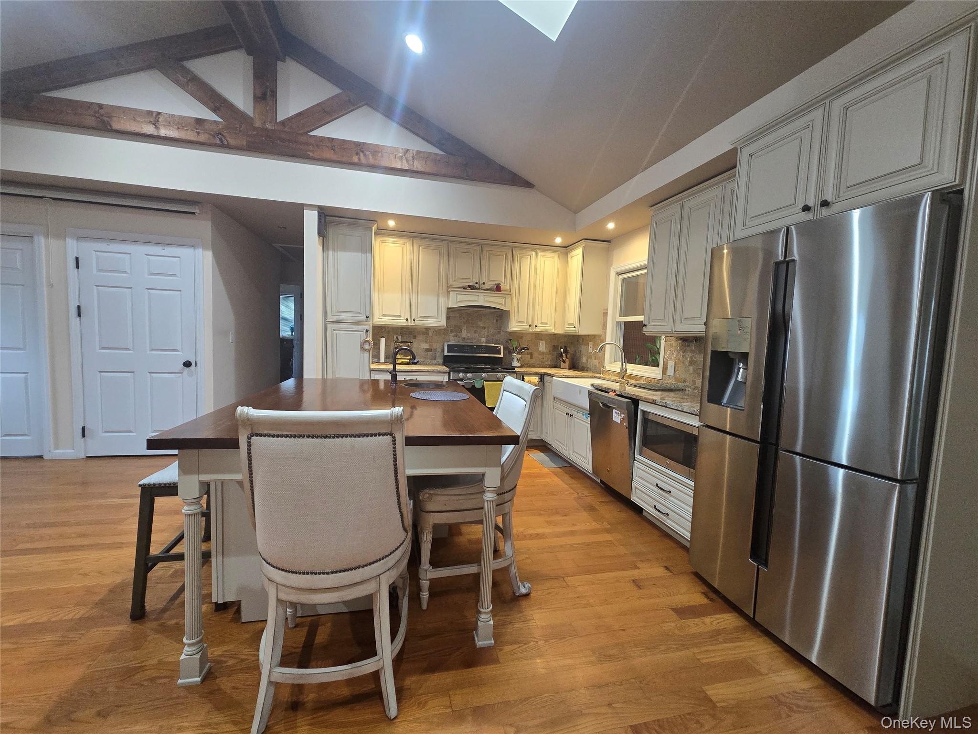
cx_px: 489
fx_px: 367
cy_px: 367
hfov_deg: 106.2
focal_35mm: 13
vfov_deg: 89.9
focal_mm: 2.2
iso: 640
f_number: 2.2
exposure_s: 1/60
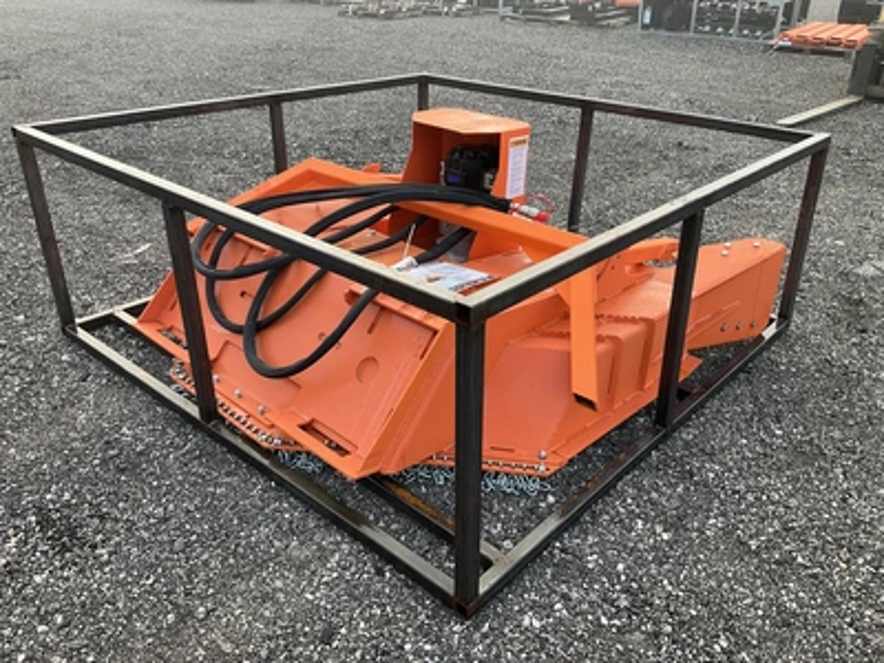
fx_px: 741
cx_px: 442
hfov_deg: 61.7
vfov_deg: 48.2
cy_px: 332
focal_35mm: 29
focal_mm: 3
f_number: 1.8
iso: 25
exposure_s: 1/122
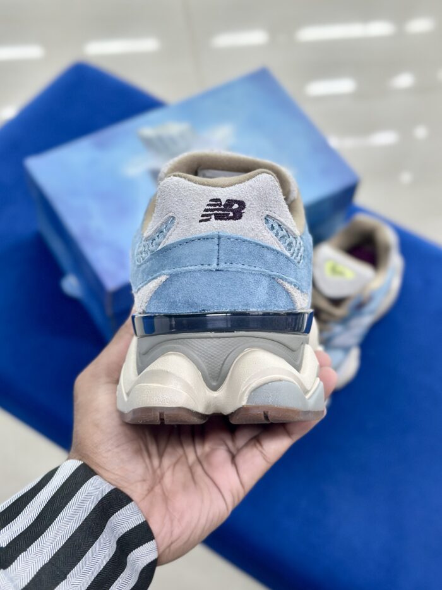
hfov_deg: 30.3
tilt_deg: -58.0
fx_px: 817
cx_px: 221
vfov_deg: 39.7
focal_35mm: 48
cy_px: 295
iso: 80
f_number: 1.78
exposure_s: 1/100
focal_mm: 6.86
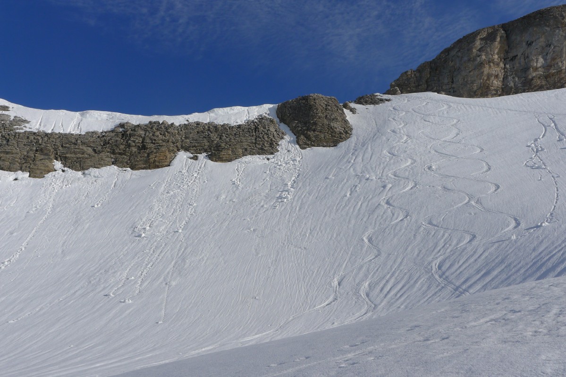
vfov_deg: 37.9
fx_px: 550
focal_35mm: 35
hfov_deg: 54.4
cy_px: 188
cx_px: 283
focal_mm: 7.5
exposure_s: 1/800
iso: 80
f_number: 5.6
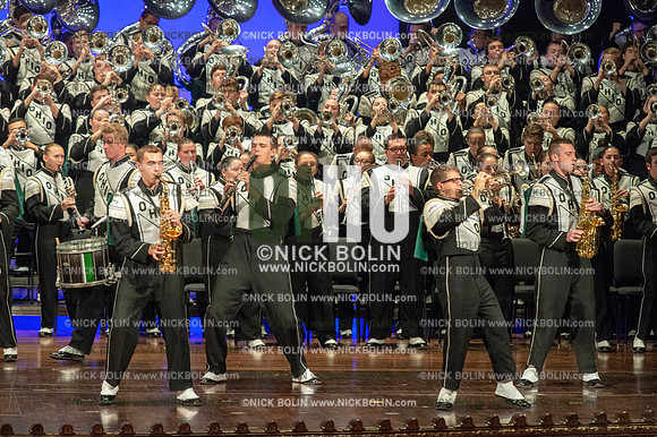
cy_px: 218
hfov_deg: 9.4
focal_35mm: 220
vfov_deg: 6.2
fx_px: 4013
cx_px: 328
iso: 8000
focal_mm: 220
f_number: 5.6
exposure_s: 1/320
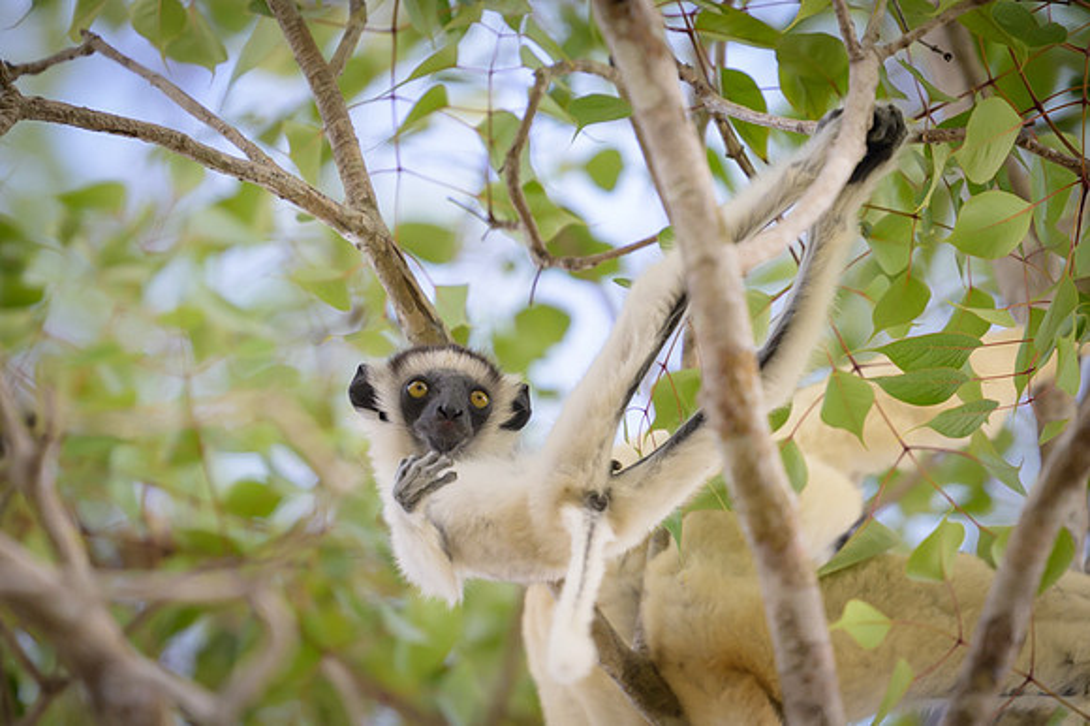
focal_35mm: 1047
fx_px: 31680
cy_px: 302
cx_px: 551
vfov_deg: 1.3
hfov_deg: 2.0
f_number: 4
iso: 1000
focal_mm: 560
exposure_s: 1/1250
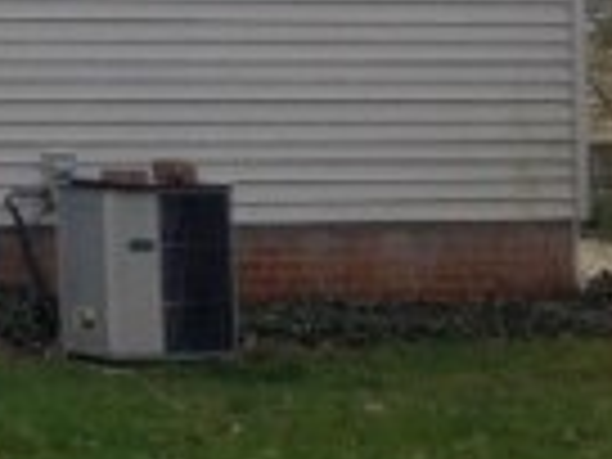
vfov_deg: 9.4
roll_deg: -0.3
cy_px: -130
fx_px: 2740
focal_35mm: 155
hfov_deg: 11.2
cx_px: -716
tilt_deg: +5.4
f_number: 2.4
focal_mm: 4.12
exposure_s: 1/1153
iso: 50
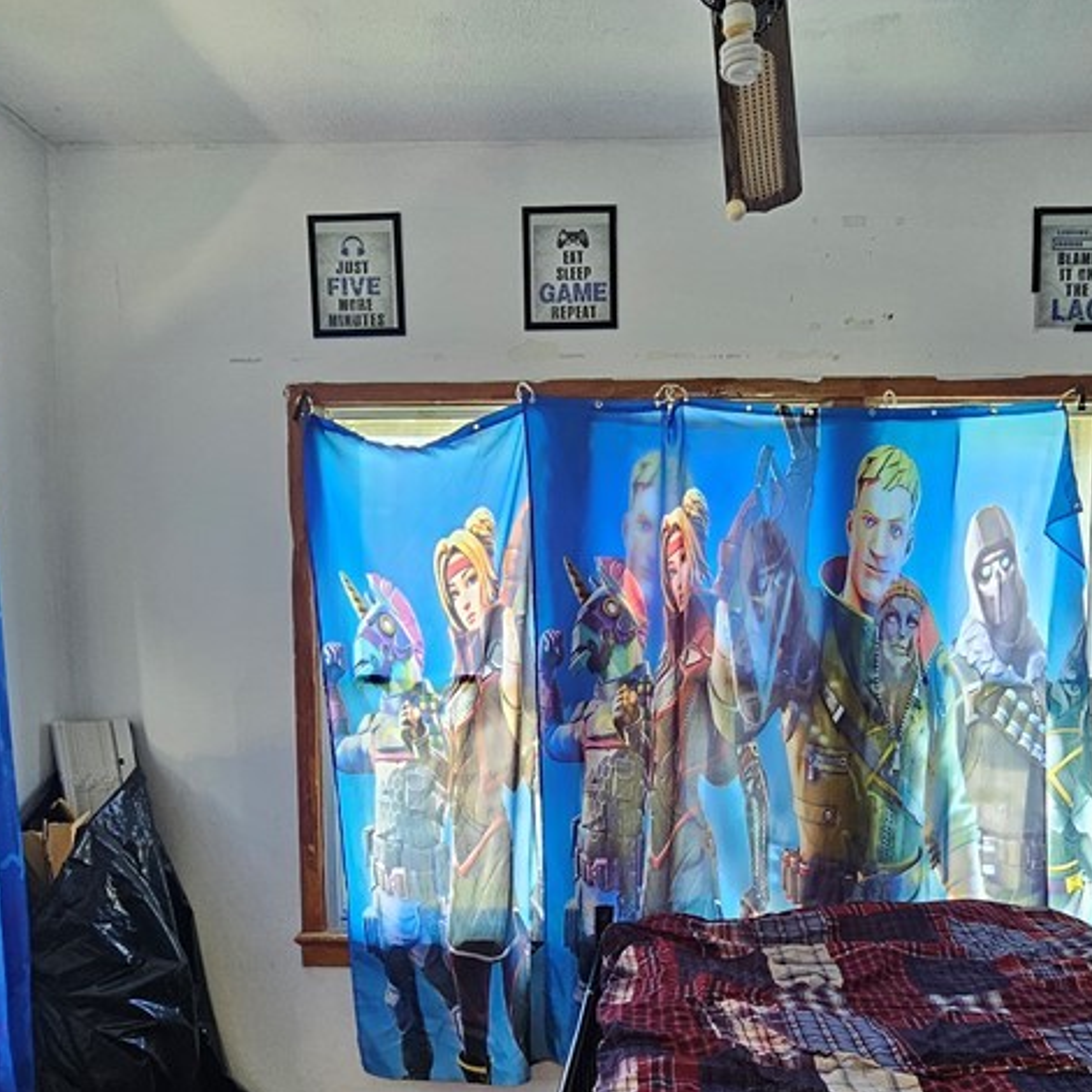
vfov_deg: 61.3
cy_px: 733
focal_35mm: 25
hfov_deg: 62.2
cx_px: 675
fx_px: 892
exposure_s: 1/60
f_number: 2.2
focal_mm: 2.2
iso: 250
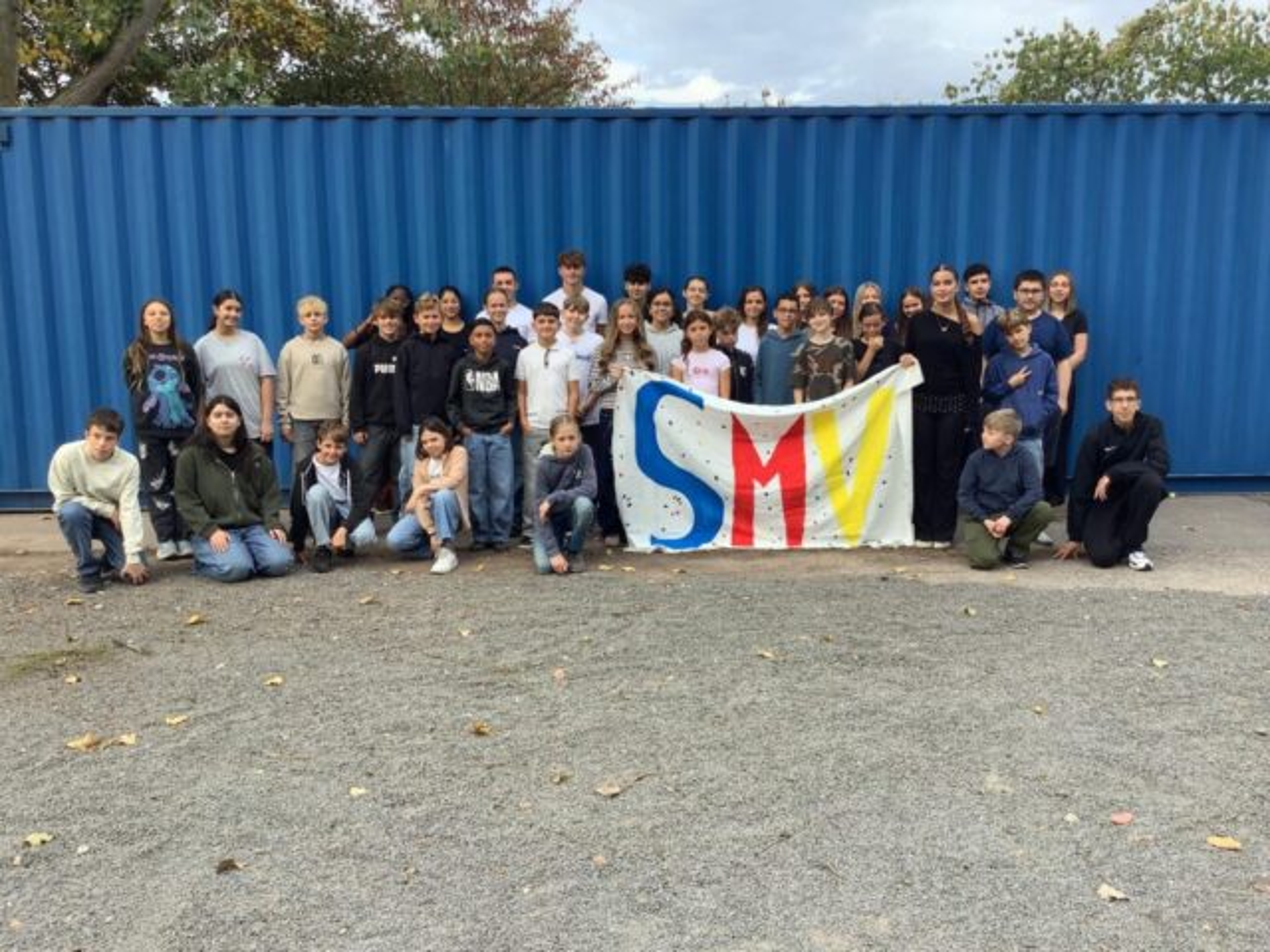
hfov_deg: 58.4
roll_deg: +0.9
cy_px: 476
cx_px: 635
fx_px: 1137
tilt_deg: -8.9
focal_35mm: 31
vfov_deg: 45.4
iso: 25
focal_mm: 3.3
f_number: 2.4
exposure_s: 1/168
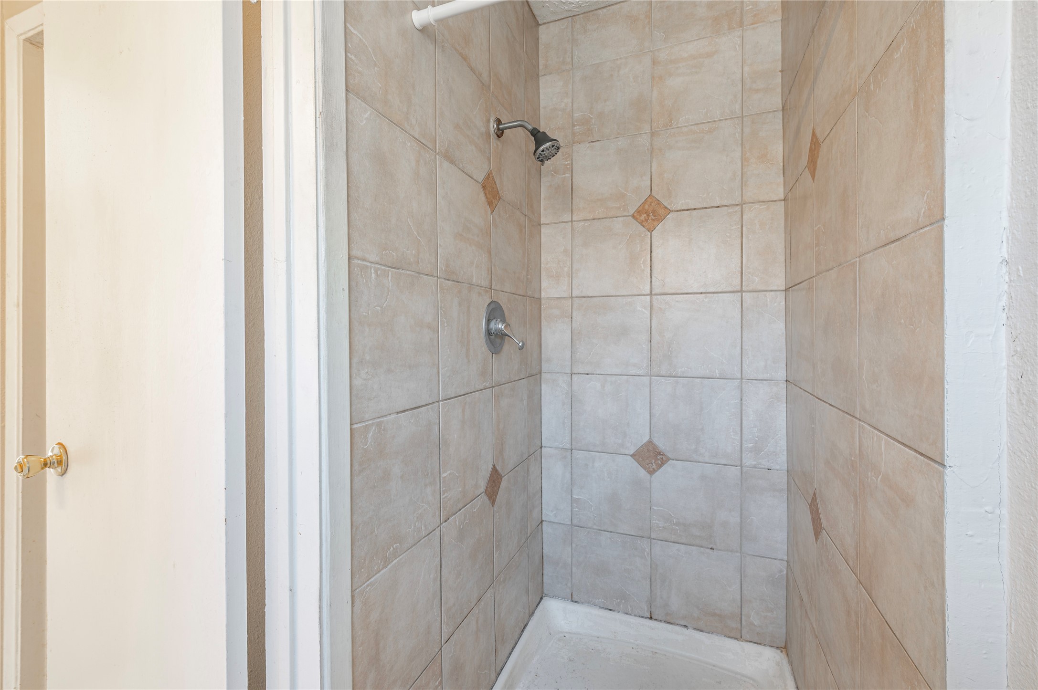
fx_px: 432
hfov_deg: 100.4
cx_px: 519
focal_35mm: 15
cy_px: 345
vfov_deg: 77.2
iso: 100
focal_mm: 15
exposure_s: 1/1.67
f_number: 9
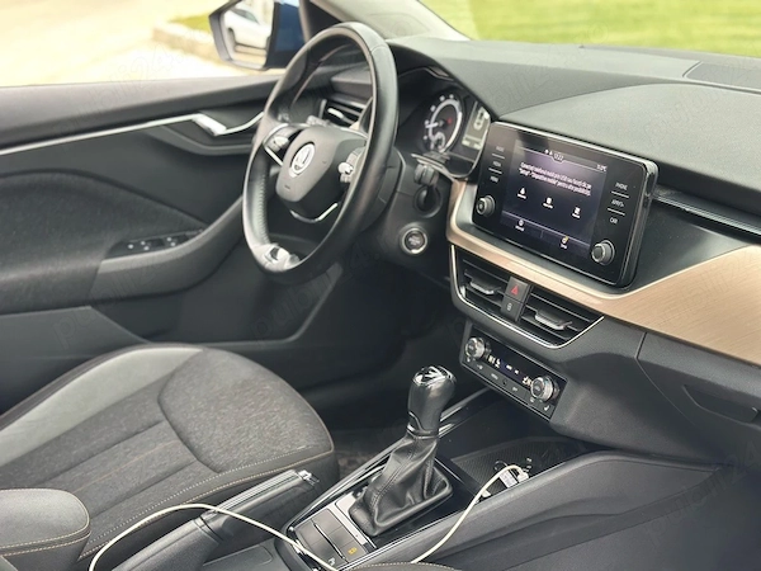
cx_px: 380
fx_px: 1055
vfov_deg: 30.3
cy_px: 286
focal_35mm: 48
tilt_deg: -20.0
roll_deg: +2.2
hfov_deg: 39.7
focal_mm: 6.86
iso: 200
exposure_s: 1/60
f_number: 1.78
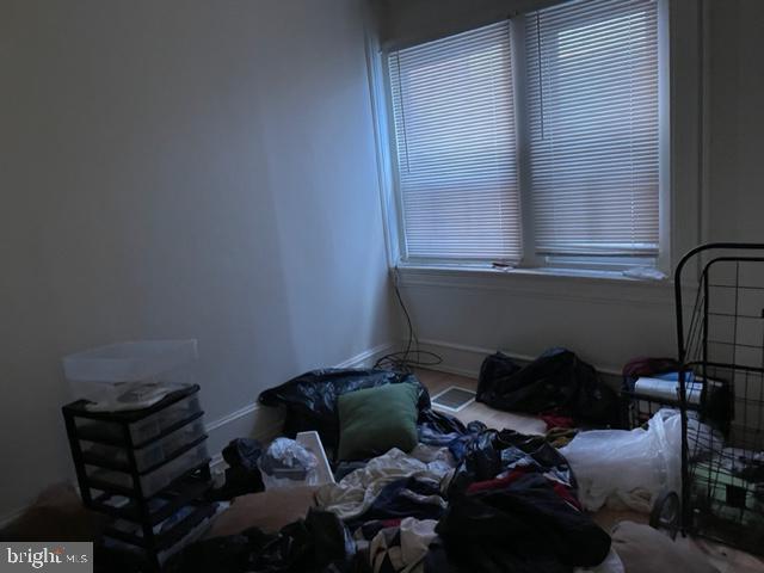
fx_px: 574
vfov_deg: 53.1
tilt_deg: -11.5
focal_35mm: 26
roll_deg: +6.1
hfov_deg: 67.3
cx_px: 382
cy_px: 286
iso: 640
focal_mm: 4.2
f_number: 1.6
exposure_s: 1/30
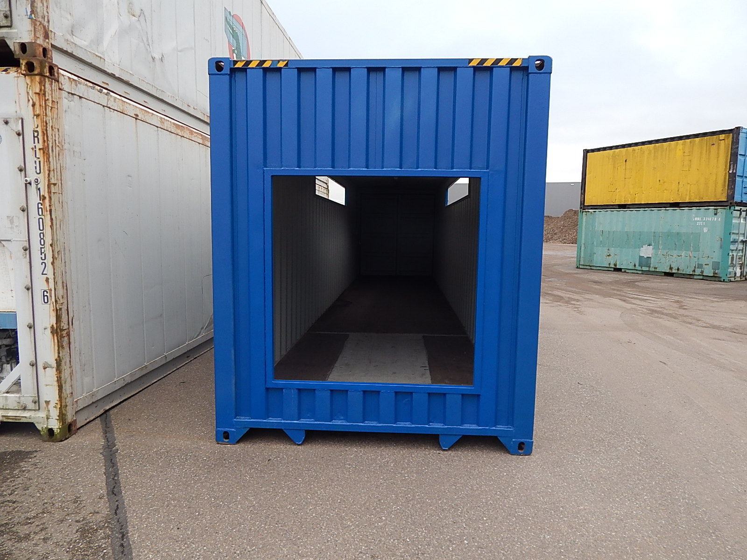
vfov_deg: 58.9
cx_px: 374
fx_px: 496
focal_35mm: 23
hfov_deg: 73.9
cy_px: 280
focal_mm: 4
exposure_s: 1/60
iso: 125
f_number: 3
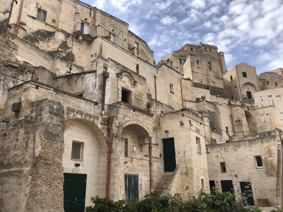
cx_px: 142
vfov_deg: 49.7
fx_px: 229
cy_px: 106
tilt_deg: +19.9
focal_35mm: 28
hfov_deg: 63.4
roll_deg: +1.6
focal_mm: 4
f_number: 1.8
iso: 20
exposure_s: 1/1312
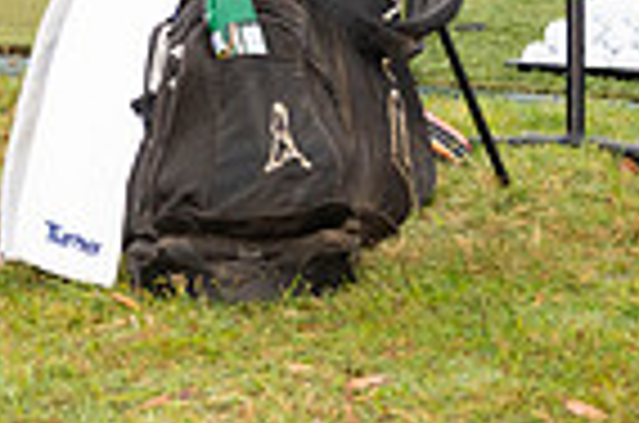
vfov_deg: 5.1
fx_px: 4640
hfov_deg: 7.7
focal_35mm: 262
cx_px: -427
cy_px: -549
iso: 800
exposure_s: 1/125
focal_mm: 55
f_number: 4.5
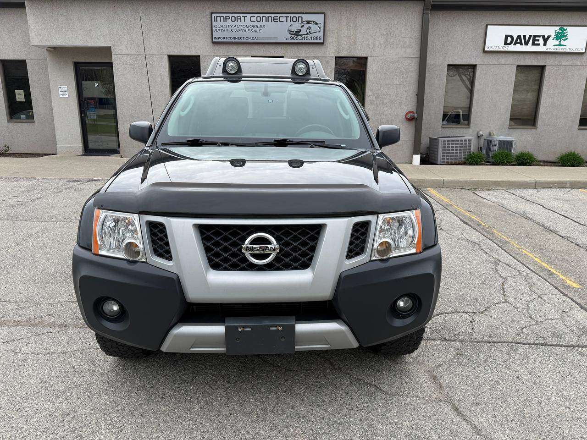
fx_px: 407
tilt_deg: -14.0
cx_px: 294
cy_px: 220
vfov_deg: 56.8
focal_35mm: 24
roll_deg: -0.7
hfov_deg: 71.6
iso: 80
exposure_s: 1/2000
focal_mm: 6.76
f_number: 1.78
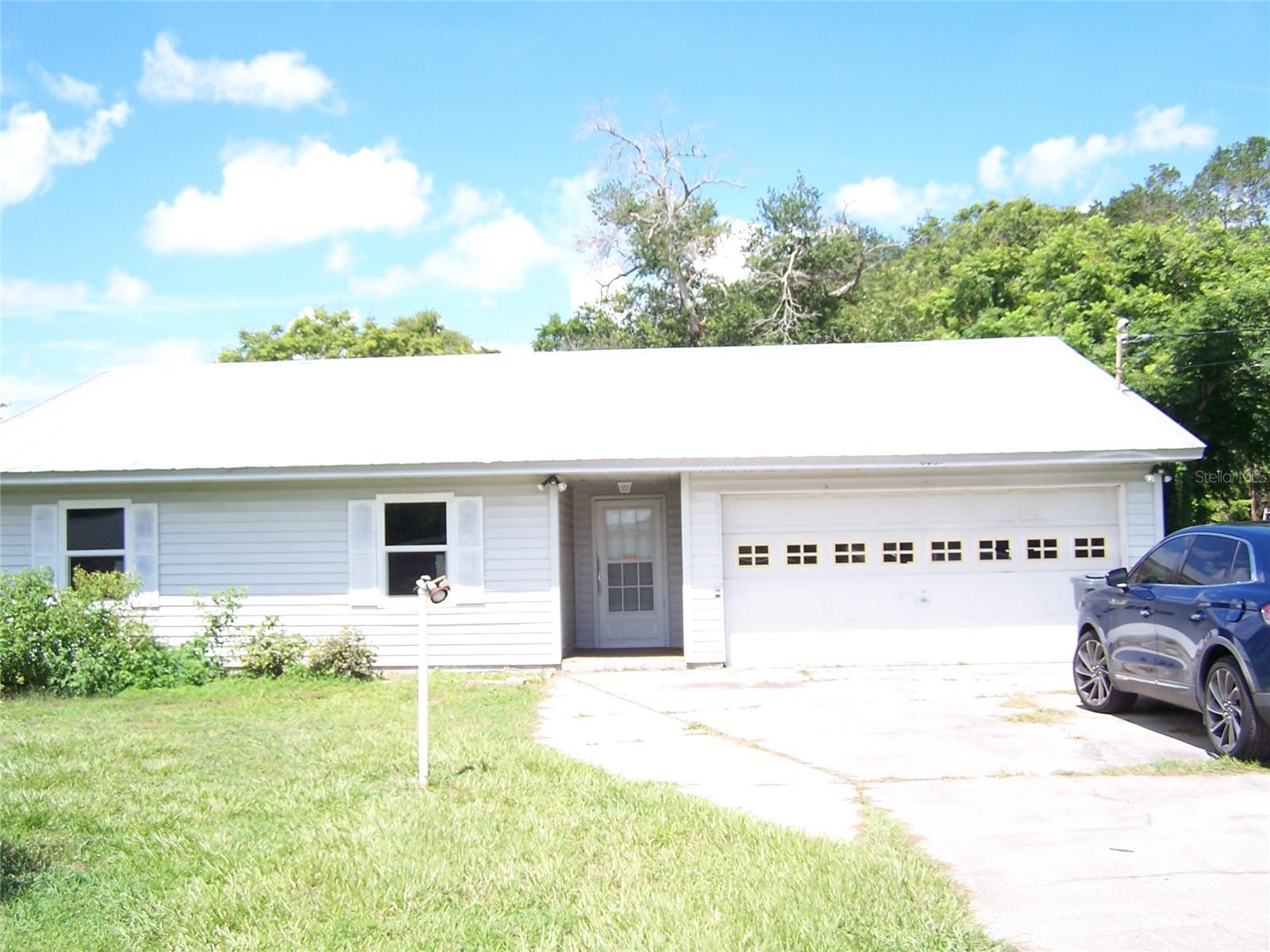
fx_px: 1394
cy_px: 476
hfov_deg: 49.0
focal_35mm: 38
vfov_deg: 37.7
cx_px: 635
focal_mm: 6.3
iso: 80
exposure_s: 1/500
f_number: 2.8
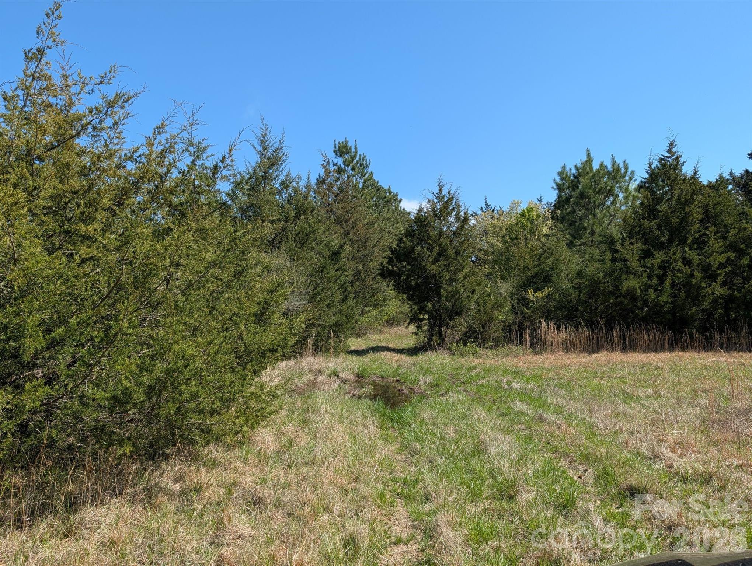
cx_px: 376
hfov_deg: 71.5
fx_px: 522
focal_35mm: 24
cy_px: 283
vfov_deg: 56.9
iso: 20
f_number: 1.68
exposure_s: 1/744
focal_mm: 6.9
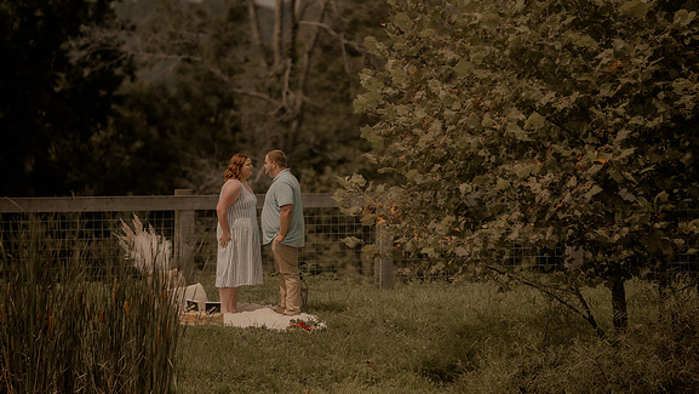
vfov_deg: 5.7
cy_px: 201
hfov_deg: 10.0
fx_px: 3986
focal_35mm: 215
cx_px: 350
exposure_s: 1/1600
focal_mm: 200
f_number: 2.8
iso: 125
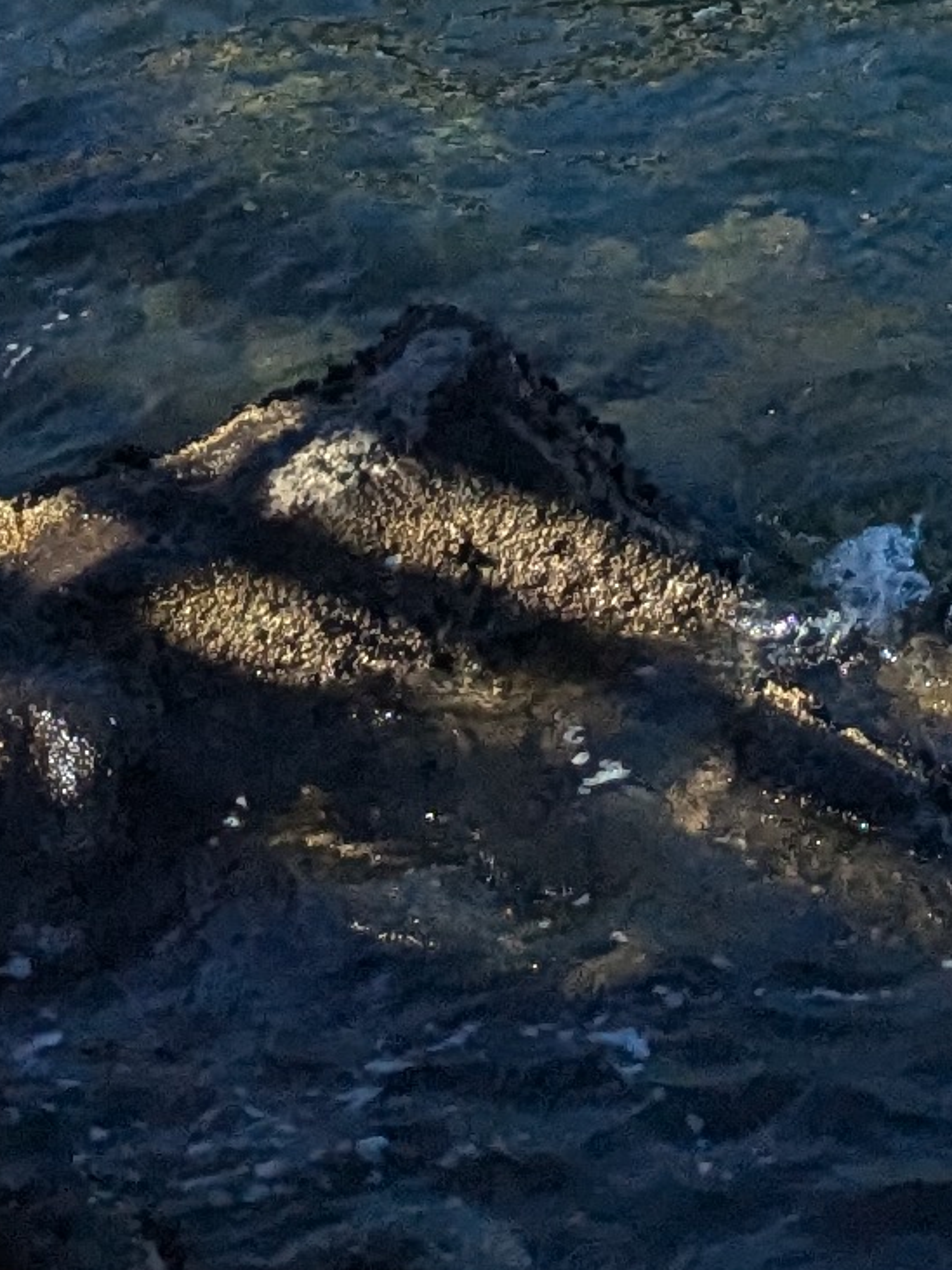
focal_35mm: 149
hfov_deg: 9.6
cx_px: 1478
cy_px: -2158
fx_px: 5465
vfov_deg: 10.6
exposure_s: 1/2924
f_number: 1.73
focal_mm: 4.38
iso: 65
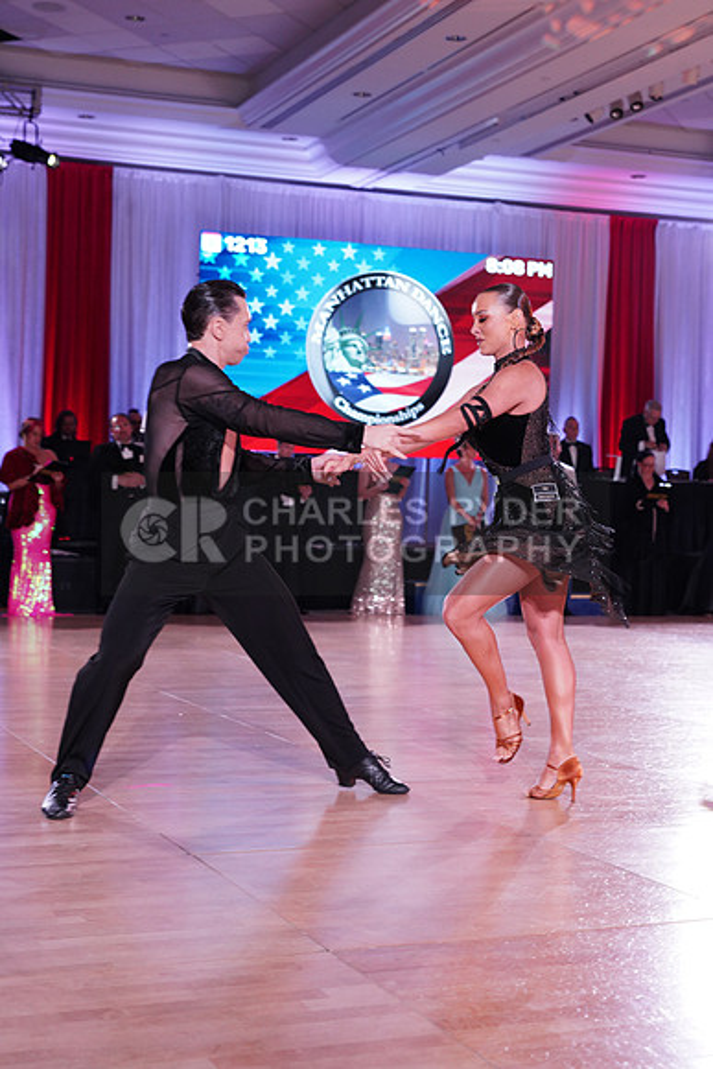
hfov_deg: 25.1
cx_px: 356
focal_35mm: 54
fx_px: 1603
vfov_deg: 36.9
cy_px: 534
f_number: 5
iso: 2000
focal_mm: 54
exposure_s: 1/200
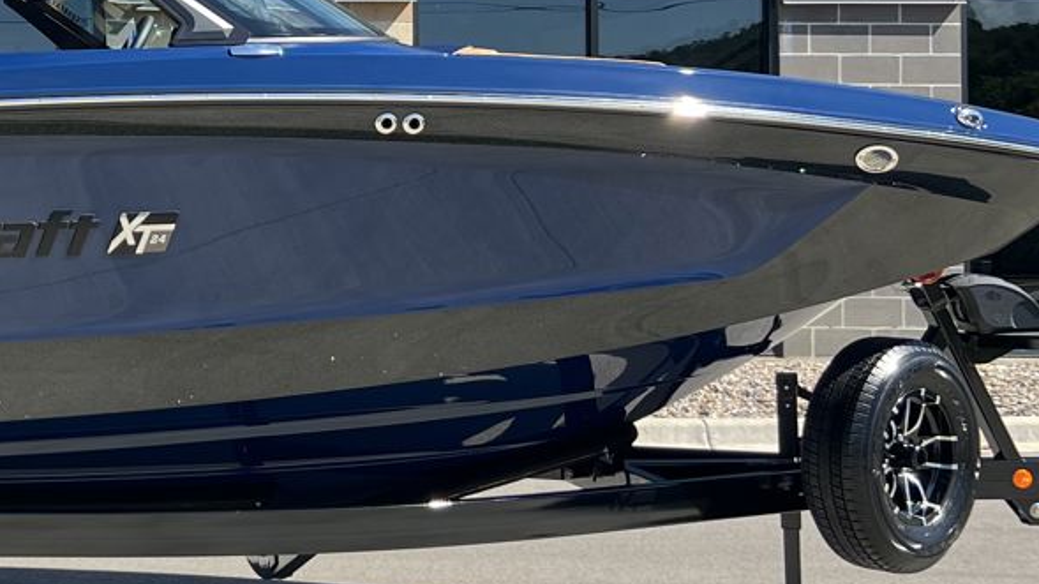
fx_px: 2121
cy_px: 102
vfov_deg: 15.6
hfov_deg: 25.1
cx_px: -173
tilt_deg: +1.9
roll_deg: -0.4
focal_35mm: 77
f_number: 1.5
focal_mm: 5.7
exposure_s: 1/1869
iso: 50
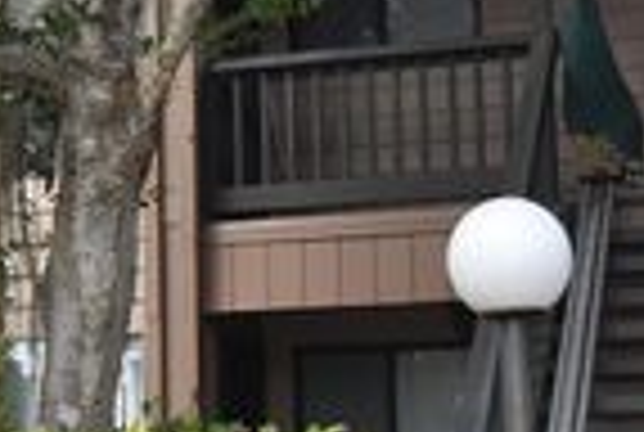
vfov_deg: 12.0
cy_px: 140
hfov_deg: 17.6
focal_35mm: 115
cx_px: 99
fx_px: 2061
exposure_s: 1/125
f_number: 5.6
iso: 220
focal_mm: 22
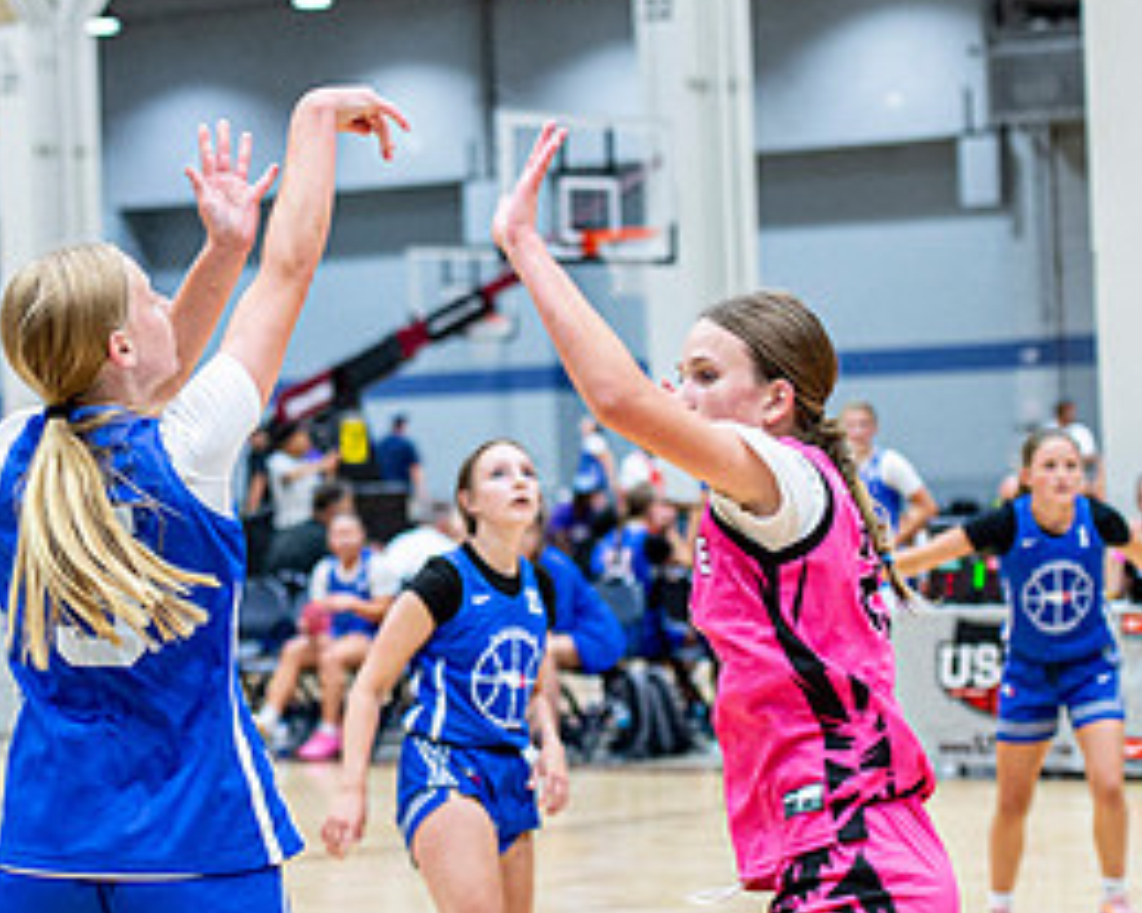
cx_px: 247
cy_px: 432
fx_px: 4967
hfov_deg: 13.1
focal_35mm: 147
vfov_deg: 10.5
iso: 2000
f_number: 2.8
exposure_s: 1/320
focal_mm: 70
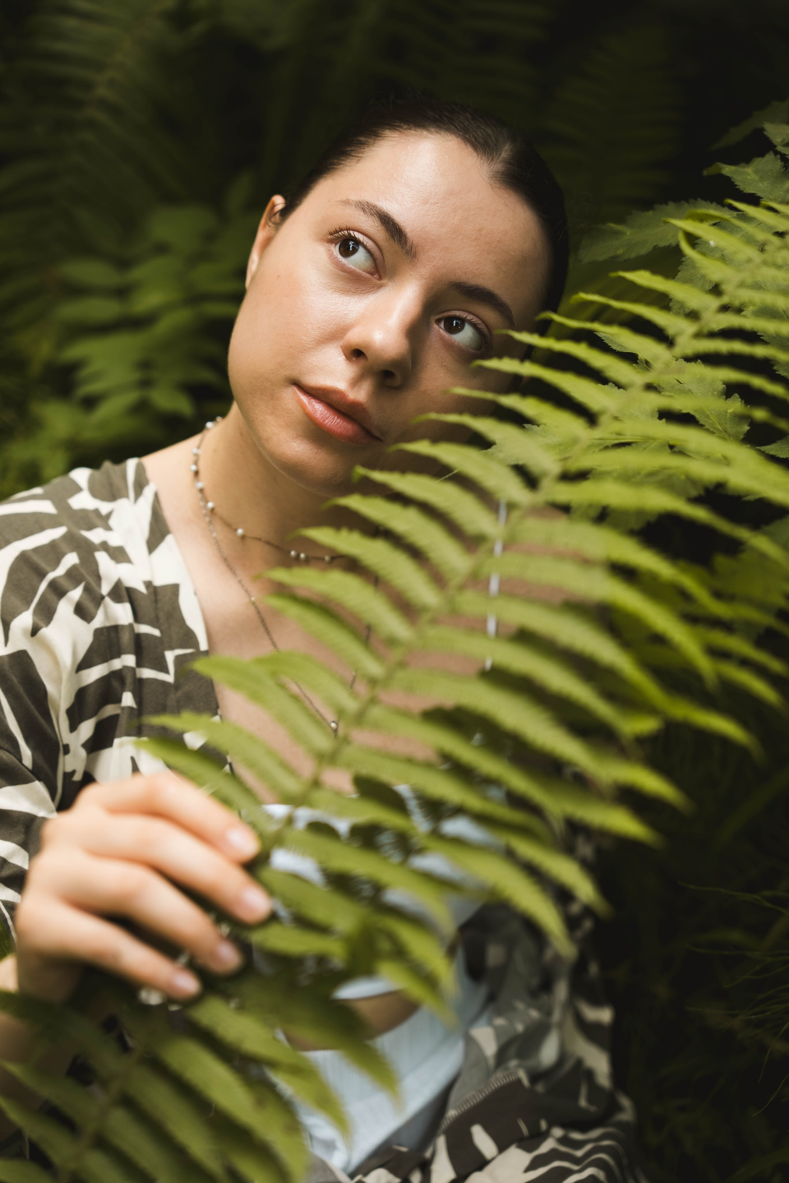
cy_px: 592
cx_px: 394
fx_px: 2301
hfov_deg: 19.5
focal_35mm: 70
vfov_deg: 28.8
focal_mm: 70
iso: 1000
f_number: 3.2
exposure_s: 1/250
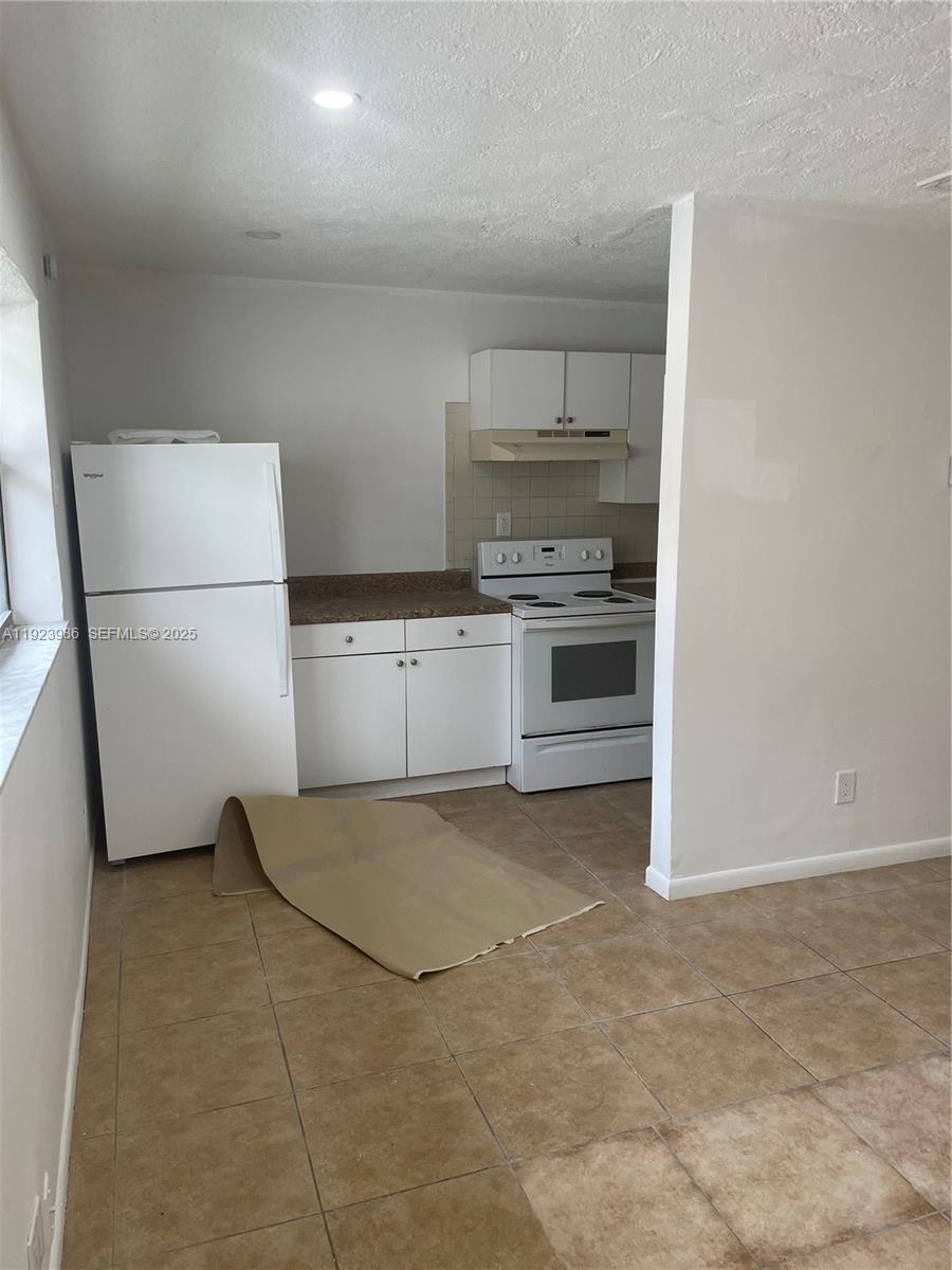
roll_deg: +0.7
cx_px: 476
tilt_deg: -10.0
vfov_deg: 67.3
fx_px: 953
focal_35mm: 26
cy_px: 635
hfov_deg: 53.1
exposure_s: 1/60
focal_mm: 4.2
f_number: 1.6
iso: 80
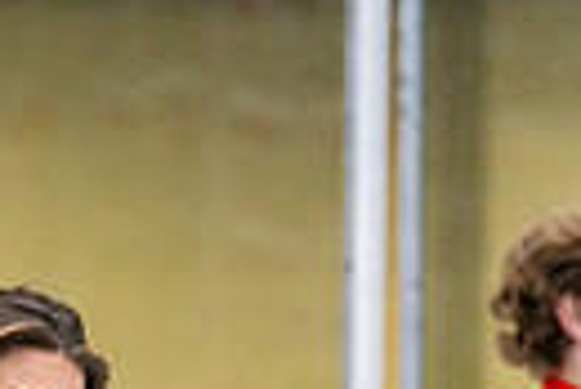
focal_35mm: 799
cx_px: -223
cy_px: 723
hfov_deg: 2.6
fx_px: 12909
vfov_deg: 1.7
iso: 3200
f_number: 2.8
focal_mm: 162
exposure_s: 1/1250
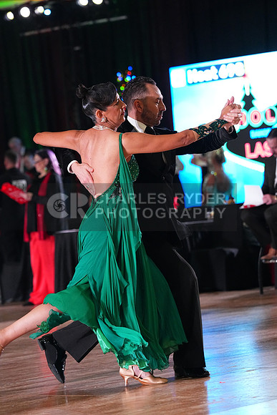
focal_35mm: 154
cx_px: 138
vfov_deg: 13.3
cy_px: 208
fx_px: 1776
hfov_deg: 8.9
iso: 6400
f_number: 4.5
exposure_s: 1/400
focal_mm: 154
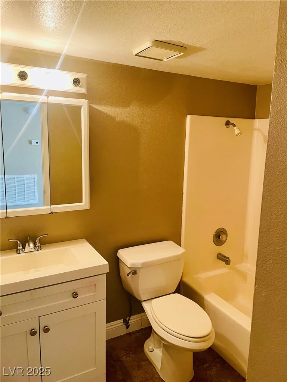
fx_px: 287
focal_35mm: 26
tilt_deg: -8.5
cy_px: 191
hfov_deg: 53.1
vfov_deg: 67.3
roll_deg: -1.6
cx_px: 144
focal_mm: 4.2
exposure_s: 1/60
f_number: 1.6
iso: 250
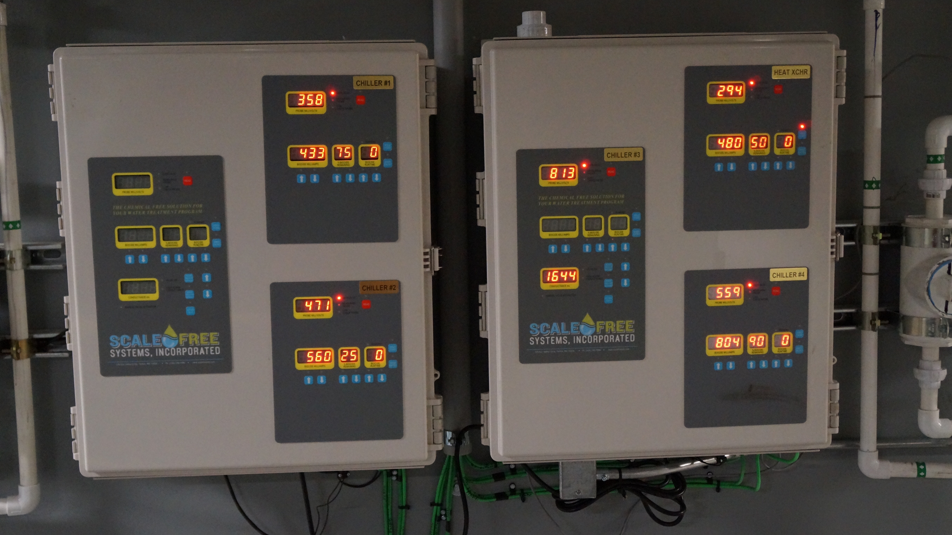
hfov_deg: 46.4
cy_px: 280
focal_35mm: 44
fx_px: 1111
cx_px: 476
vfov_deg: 27.1
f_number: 4
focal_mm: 28
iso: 3200
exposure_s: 1/60
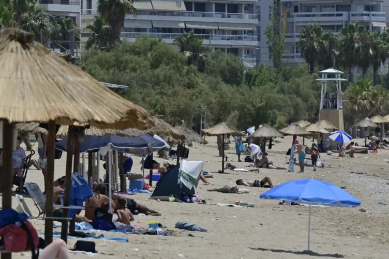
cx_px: 192
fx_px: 3144
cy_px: 132
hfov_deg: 7.1
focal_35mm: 291
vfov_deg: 4.7
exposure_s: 1/1250
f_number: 9
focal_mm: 190
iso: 200
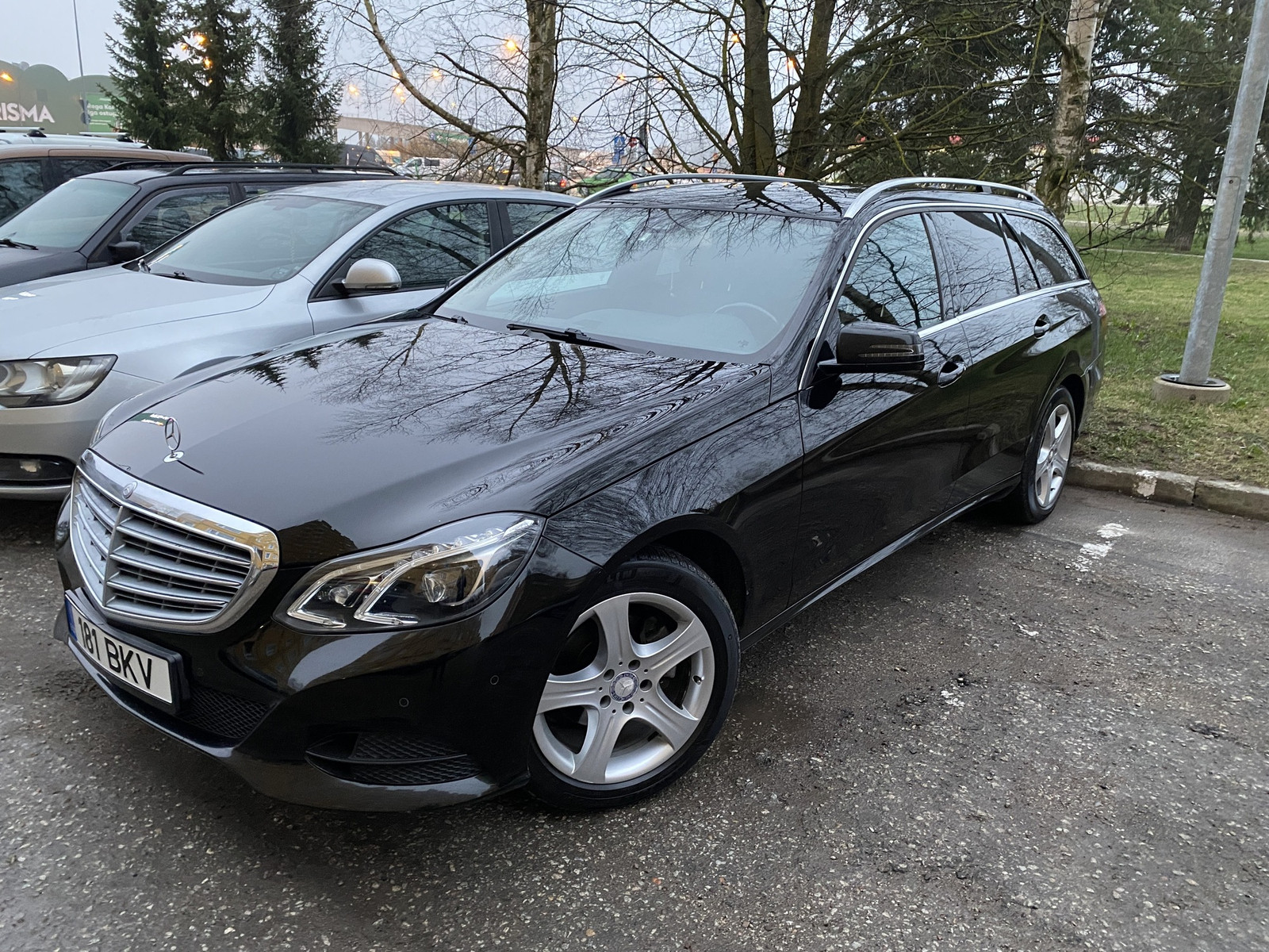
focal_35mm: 26
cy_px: 476
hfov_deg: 67.3
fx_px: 953
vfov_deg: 53.1
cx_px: 634
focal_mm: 4.25
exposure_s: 1/33
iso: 400
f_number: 1.8
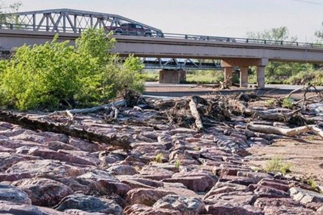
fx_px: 619
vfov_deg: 19.7
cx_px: 368
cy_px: 90
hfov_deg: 26.6
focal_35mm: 69
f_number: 6.3
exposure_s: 1/1250
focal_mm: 22
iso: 400
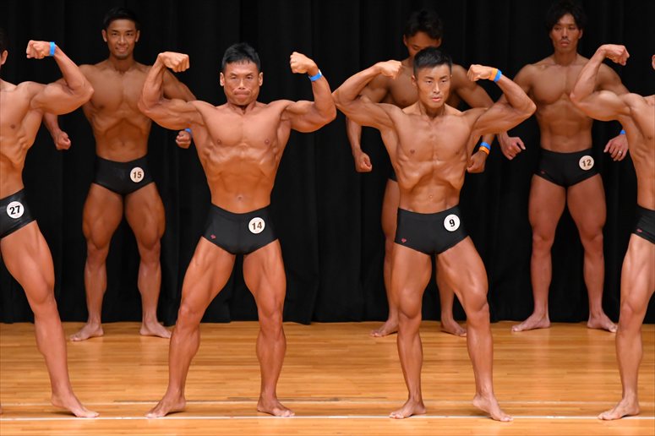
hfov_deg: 7.2
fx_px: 5183
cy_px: 218
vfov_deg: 4.8
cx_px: 328
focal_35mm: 285
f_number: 5.6
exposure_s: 1/400
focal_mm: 190
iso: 4000
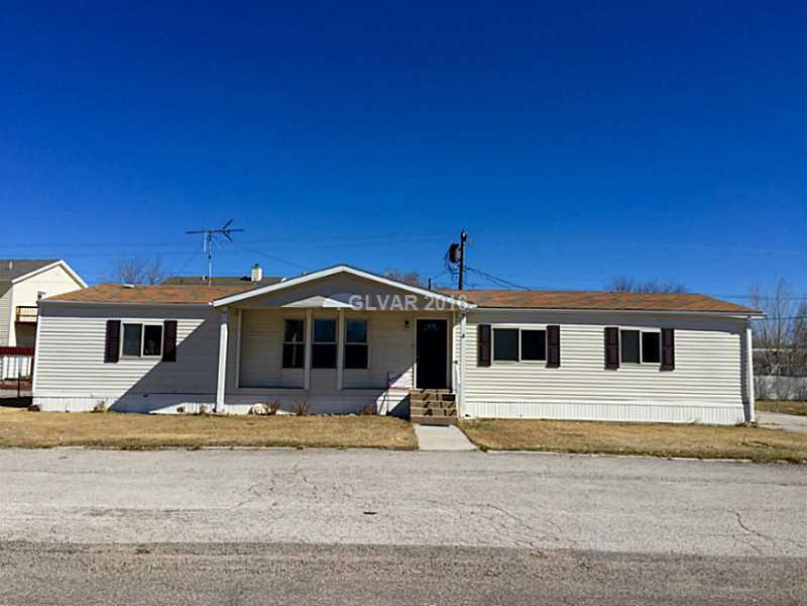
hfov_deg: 61.7
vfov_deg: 48.2
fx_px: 676
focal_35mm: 29
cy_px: 303
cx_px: 404
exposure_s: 1/3049
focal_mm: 4.15
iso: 32
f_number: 2.2
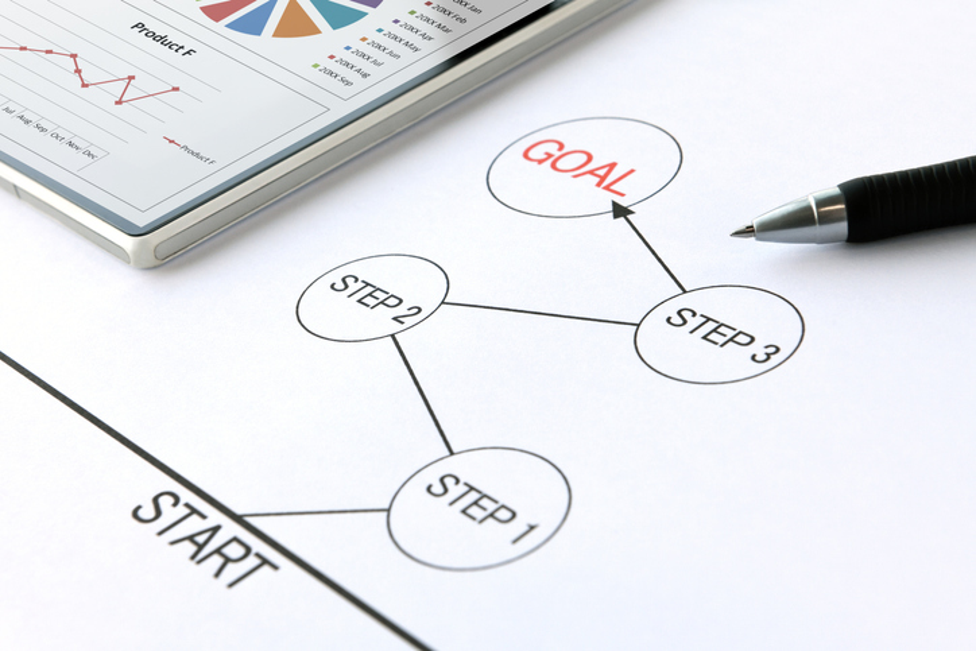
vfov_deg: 23.4
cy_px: 326
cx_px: 488
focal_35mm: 58
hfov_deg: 34.5
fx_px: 1573
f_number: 13
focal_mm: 58
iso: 800
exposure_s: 1/80
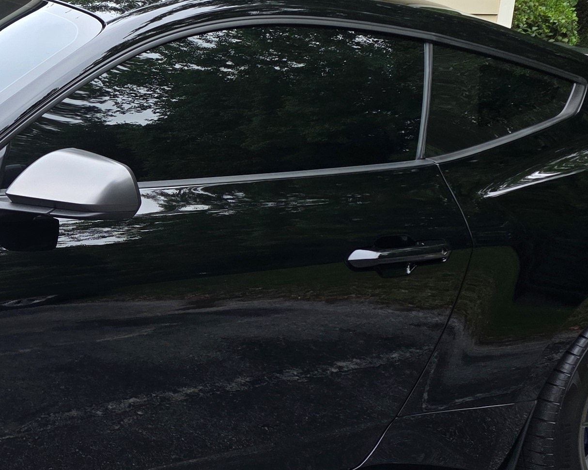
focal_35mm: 74
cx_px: -62
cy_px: 214
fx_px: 1288
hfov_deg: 24.0
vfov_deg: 20.7
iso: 40
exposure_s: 1/359
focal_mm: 6.3
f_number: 1.7
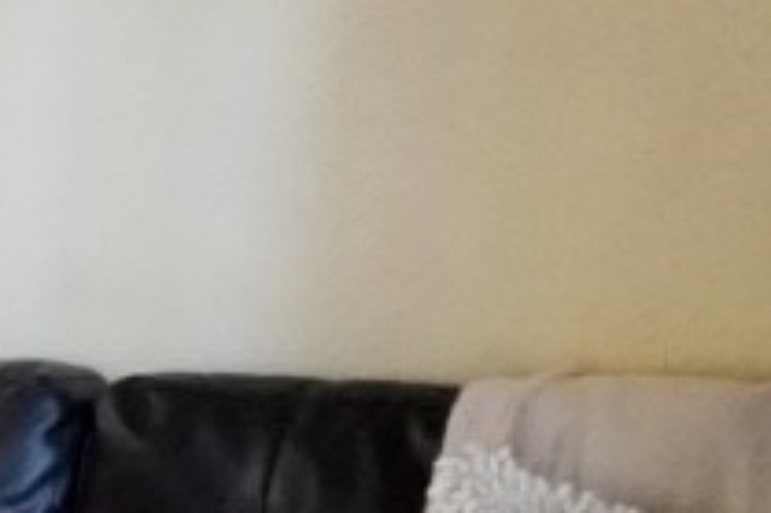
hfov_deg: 12.5
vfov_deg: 10.1
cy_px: 1067
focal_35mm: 124
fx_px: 2654
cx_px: -1144
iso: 10000
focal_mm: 16
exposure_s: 1/160
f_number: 4
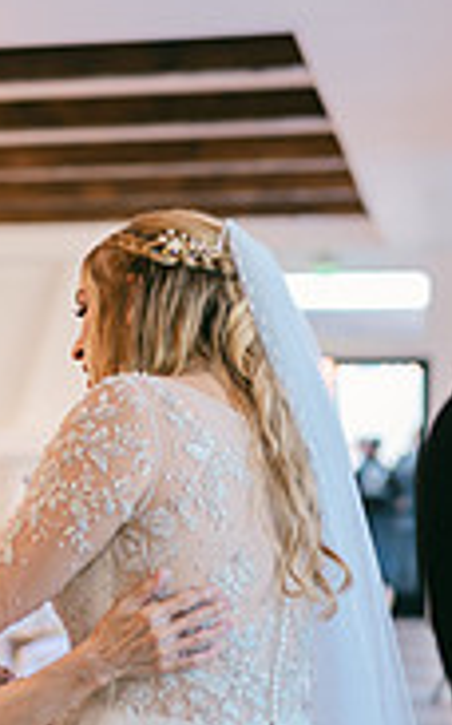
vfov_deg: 18.4
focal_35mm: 113
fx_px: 2232
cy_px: 458
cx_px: -56
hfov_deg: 11.4
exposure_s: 1/125
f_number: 1.2
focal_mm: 35
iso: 64
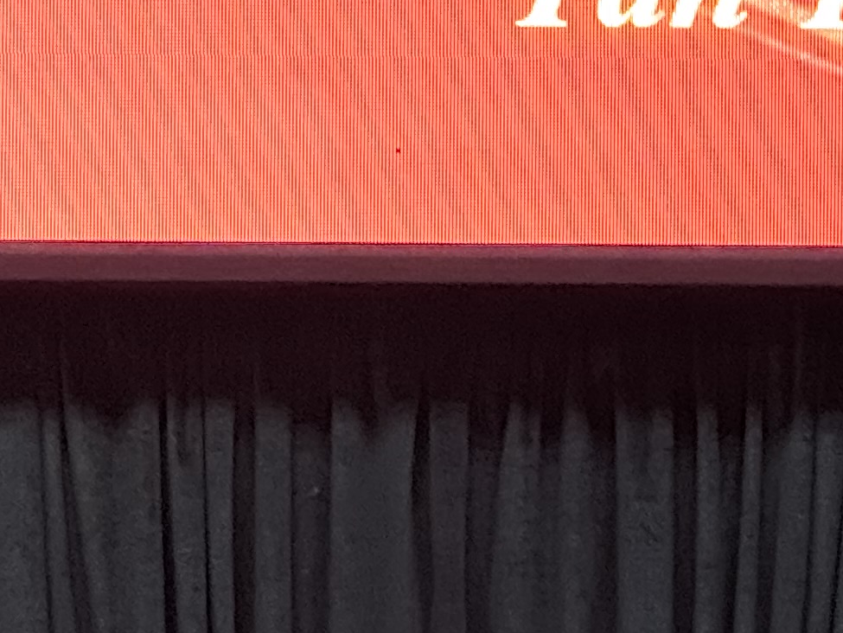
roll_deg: -0.3
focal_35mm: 496
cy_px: -154
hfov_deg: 4.0
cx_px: 1376
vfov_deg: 3.0
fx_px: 12084
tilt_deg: +2.3
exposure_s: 1/50
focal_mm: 15.66
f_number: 2.8
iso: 400
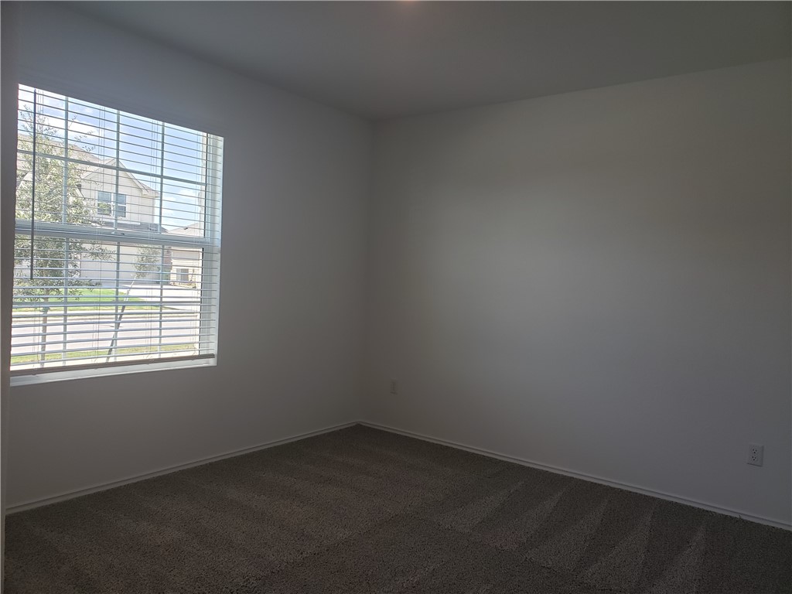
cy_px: 297
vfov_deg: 53.1
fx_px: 595
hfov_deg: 67.3
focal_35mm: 26
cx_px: 396
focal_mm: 4.3
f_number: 2.4
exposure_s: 1/120
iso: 64
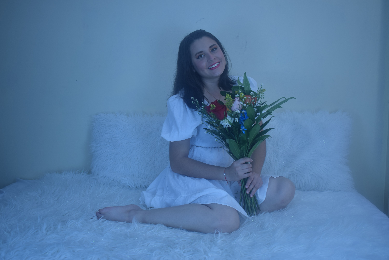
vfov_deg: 30.8
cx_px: 194
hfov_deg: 45.0
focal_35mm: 44
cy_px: 130
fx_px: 470
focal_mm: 29
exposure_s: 1/80
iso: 100
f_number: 4.5
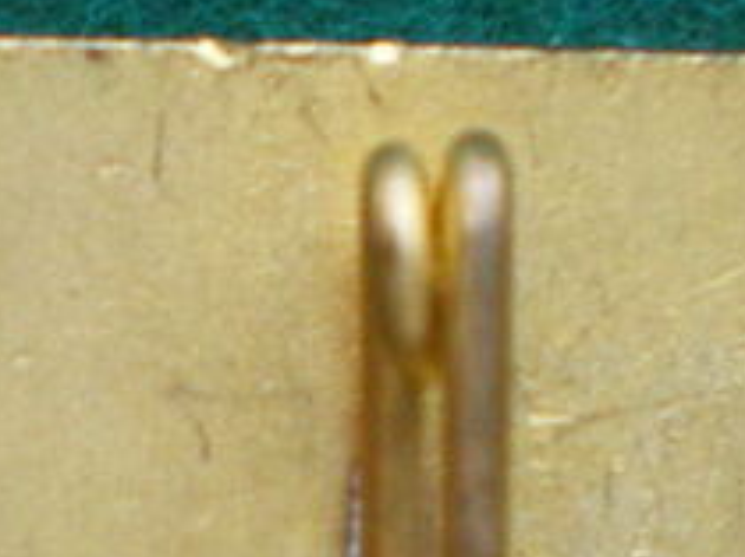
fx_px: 3891
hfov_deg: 10.9
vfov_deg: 7.9
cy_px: 954
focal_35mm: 181
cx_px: 270
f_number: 3.1
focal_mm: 6.3
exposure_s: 1/50
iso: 250
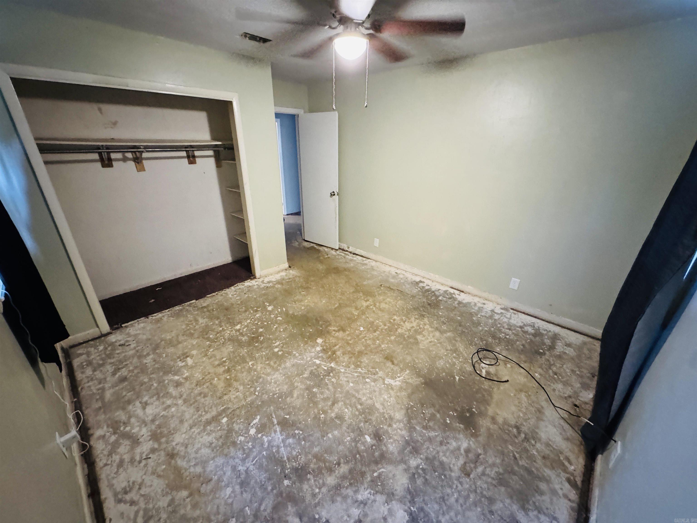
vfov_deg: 85.7
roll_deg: -1.5
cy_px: 262
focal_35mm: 14
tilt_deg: -24.0
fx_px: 282
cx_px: 348
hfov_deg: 102.1
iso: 1250
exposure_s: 1/40
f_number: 2.2
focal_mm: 2.22
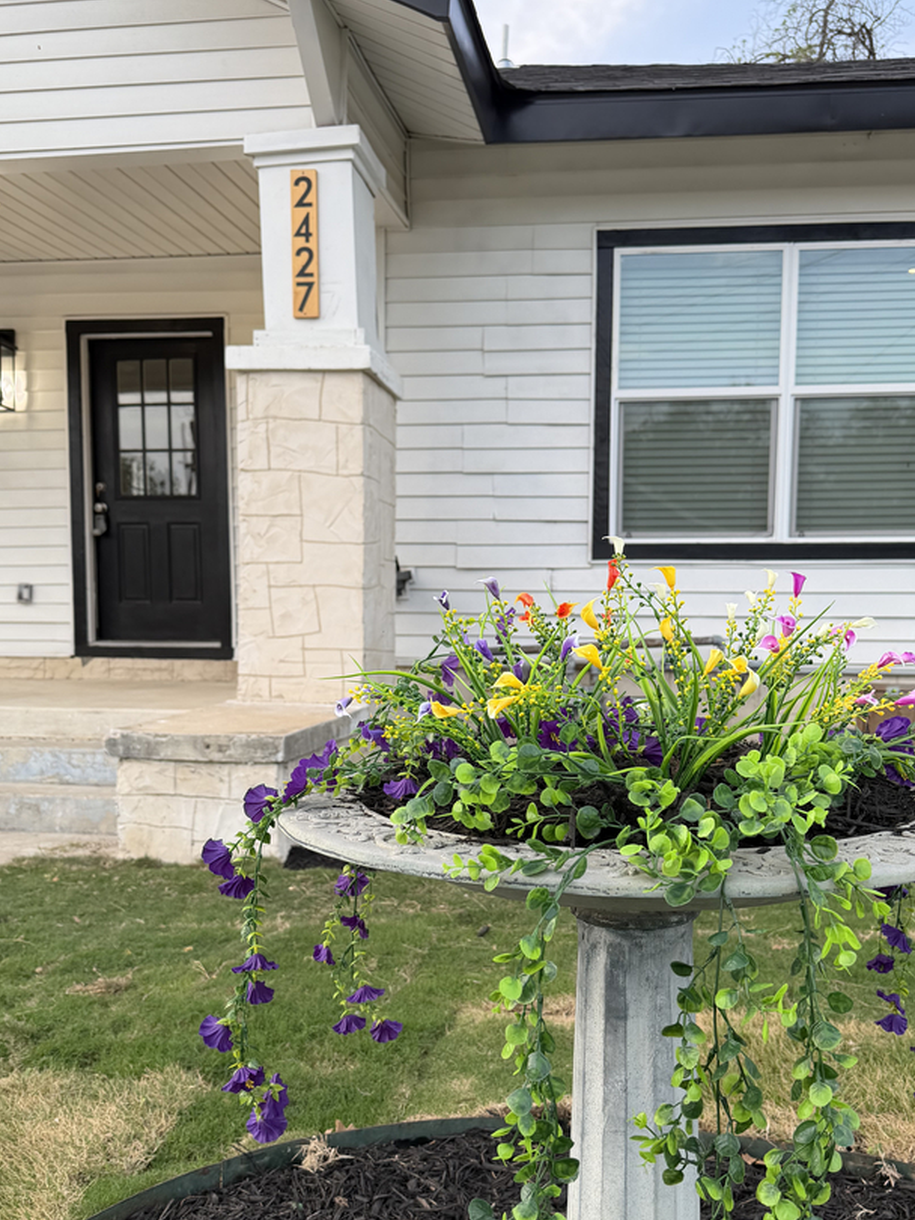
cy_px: 717
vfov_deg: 56.5
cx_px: 555
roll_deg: +0.5
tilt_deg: -3.0
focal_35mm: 32
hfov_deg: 43.9
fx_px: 1127
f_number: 1.78
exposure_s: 1/291
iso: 80
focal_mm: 6.76
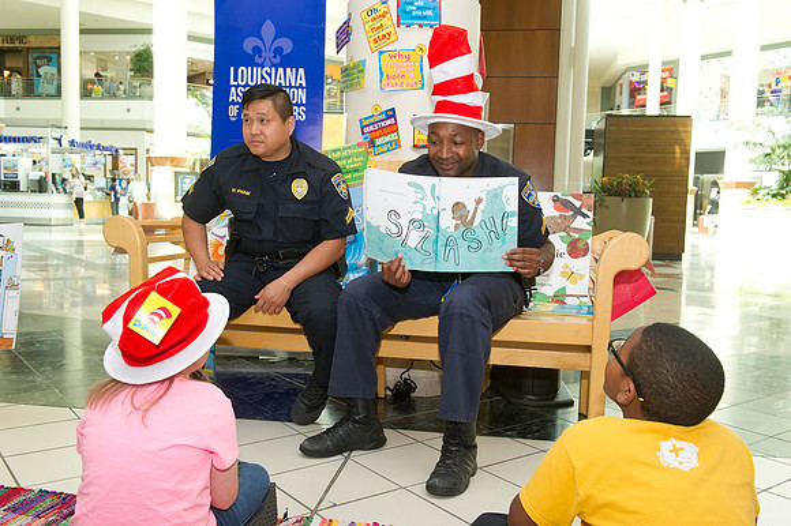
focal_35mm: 34
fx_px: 747
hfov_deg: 55.8
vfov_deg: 38.8
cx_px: 396
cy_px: 263
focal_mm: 34
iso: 1250
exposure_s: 1/250
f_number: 6.3
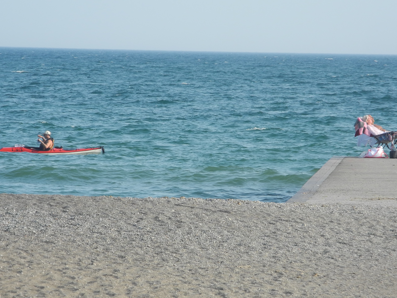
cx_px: 203
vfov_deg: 5.2
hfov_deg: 6.9
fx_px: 3280
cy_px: 178
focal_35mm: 286
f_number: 5.6
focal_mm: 42.6
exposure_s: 1/250
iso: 100
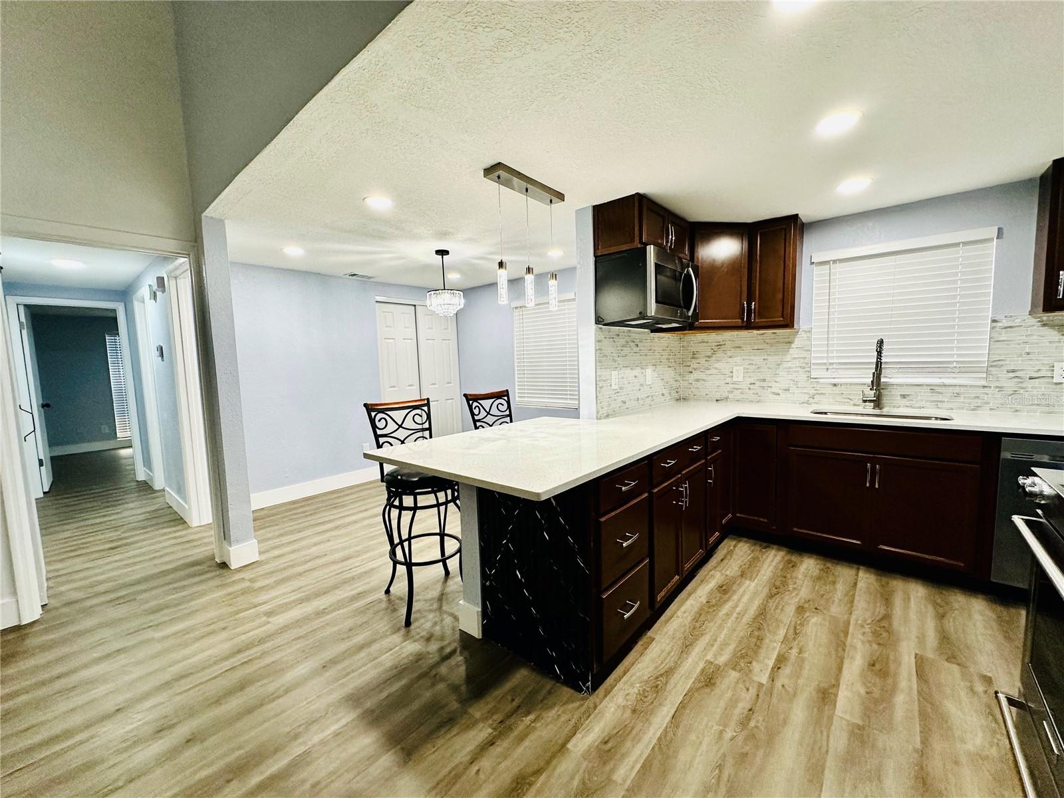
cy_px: 399
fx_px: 430
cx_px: 532
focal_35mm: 14
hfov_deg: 102.1
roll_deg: +1.4
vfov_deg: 85.7
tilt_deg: -5.1
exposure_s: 1/120
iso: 160
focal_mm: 2.22
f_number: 2.2
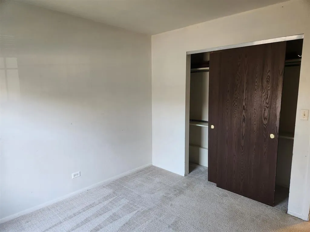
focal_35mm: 23
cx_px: 155
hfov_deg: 73.9
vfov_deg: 58.9
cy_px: 116
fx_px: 206
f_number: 1.8
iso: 250
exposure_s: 1/120
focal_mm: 5.4
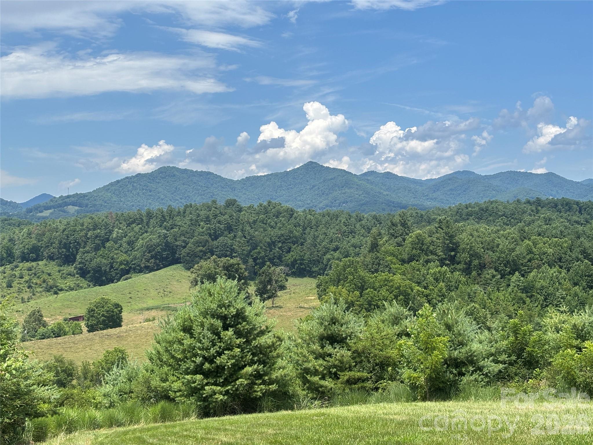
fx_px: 891
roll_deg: +0.8
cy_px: 222
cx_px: 296
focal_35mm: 52
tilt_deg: +0.7
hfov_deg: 36.8
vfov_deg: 28.0
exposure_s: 1/2571
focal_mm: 5.96
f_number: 1.6
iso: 32
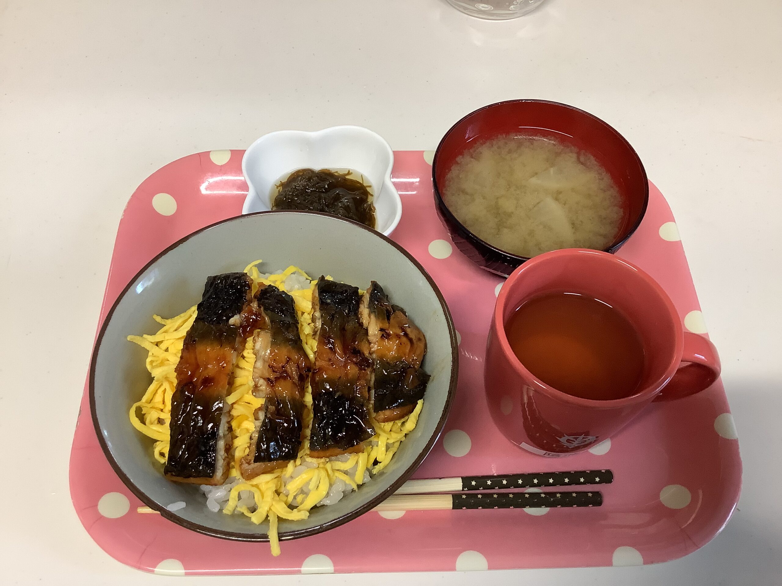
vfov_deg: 45.4
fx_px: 700
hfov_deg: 58.4
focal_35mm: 31
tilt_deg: -58.6
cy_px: 293
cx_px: 391
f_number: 2.4
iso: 100
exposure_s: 1/50
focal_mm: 3.3
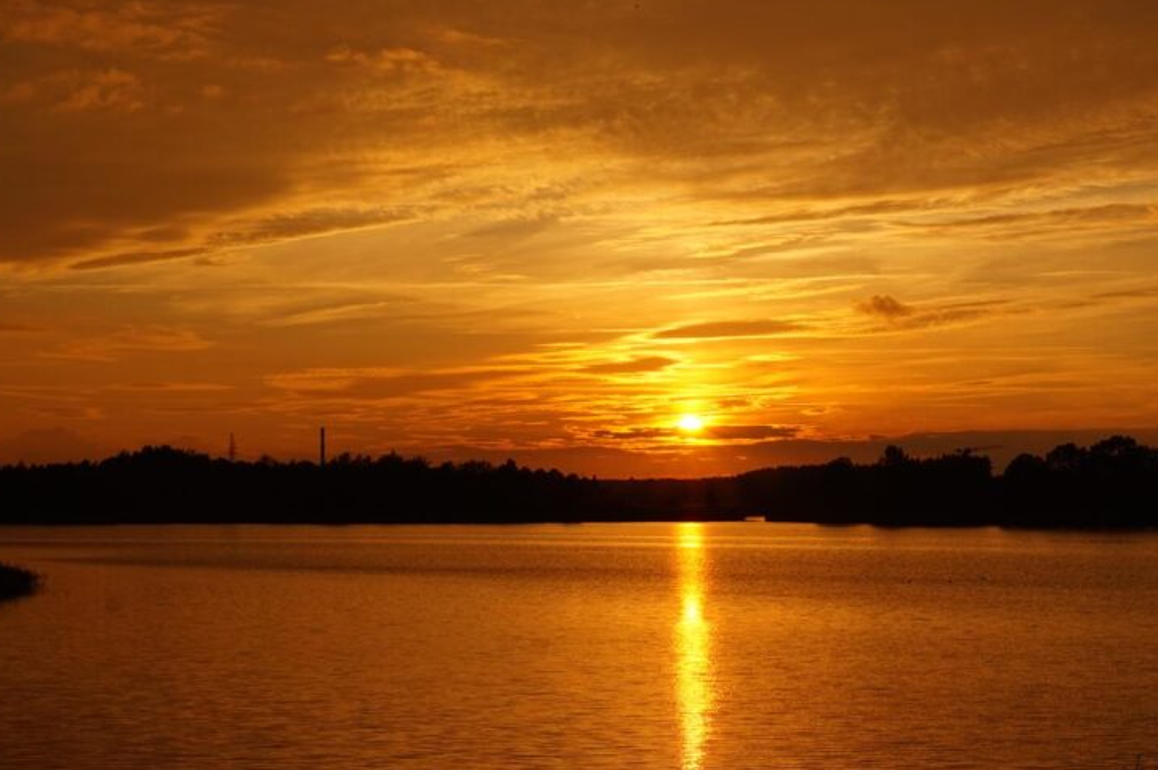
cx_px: 746
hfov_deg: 29.5
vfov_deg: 20.0
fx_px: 2186
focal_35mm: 68
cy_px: 452
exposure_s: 1/125
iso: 100
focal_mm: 32
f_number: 14
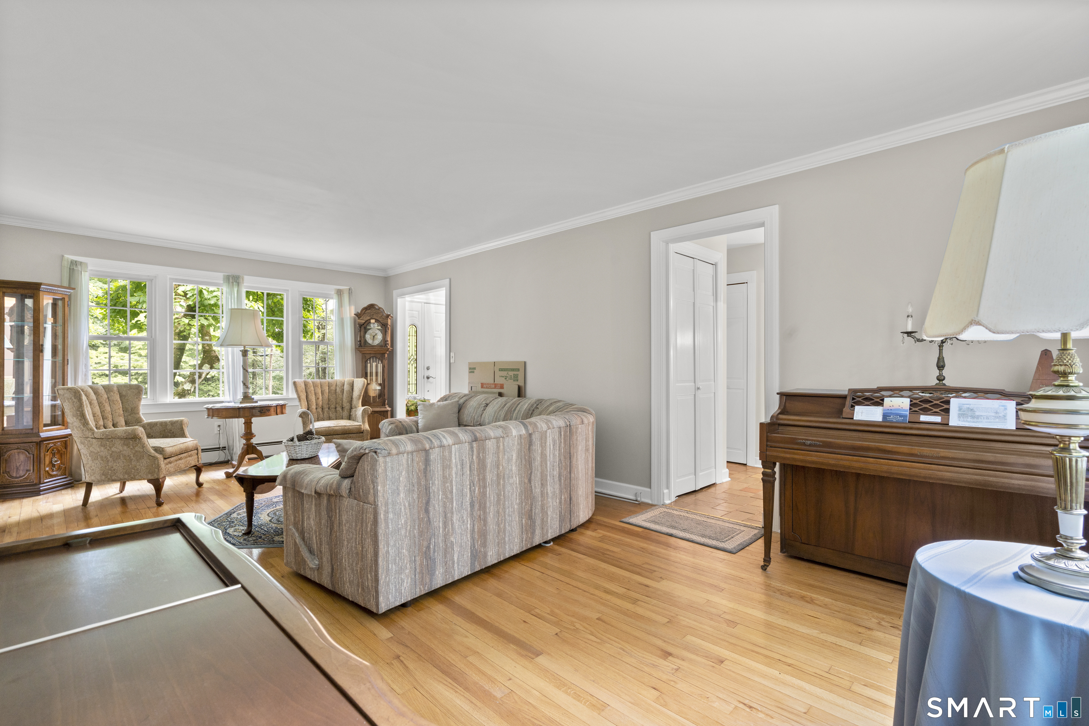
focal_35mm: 16
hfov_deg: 96.7
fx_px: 484
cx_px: 544
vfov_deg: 73.7
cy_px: 363
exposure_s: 1/1.67
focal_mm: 16
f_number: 9
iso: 250
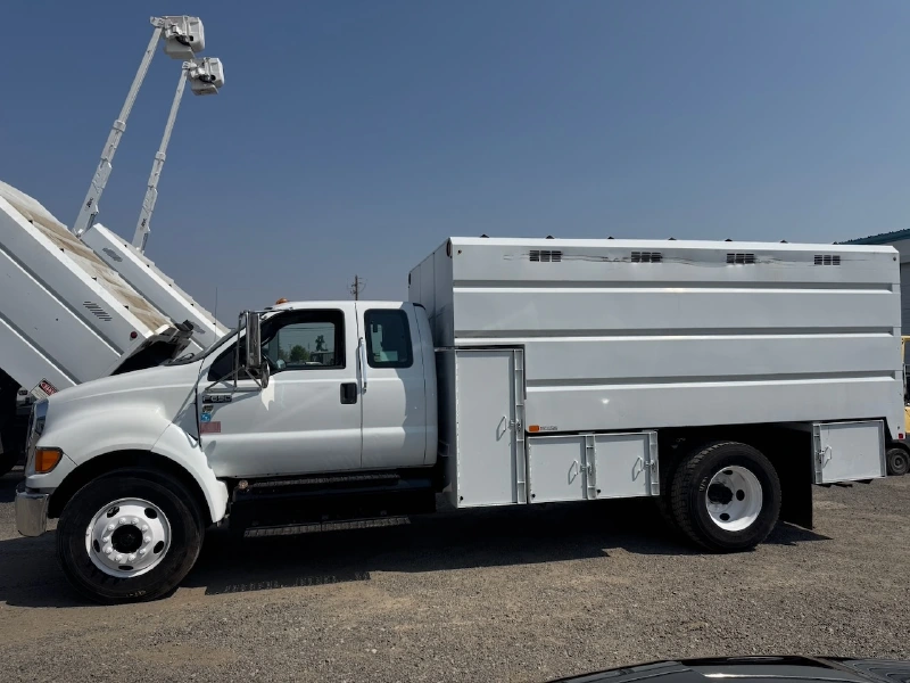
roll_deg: +0.0
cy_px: 342
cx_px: 455
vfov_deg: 56.8
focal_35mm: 24
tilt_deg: +1.7
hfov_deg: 71.6
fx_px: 631
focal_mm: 6.76
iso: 80
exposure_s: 1/10417
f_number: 1.78
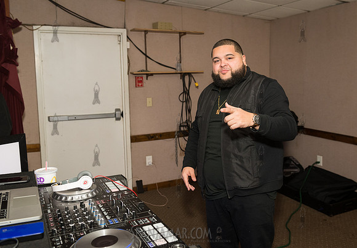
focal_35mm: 35
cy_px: 111
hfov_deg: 53.7
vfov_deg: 38.7
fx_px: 351
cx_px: 204
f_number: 4
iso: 1600
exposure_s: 1/320
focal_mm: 31
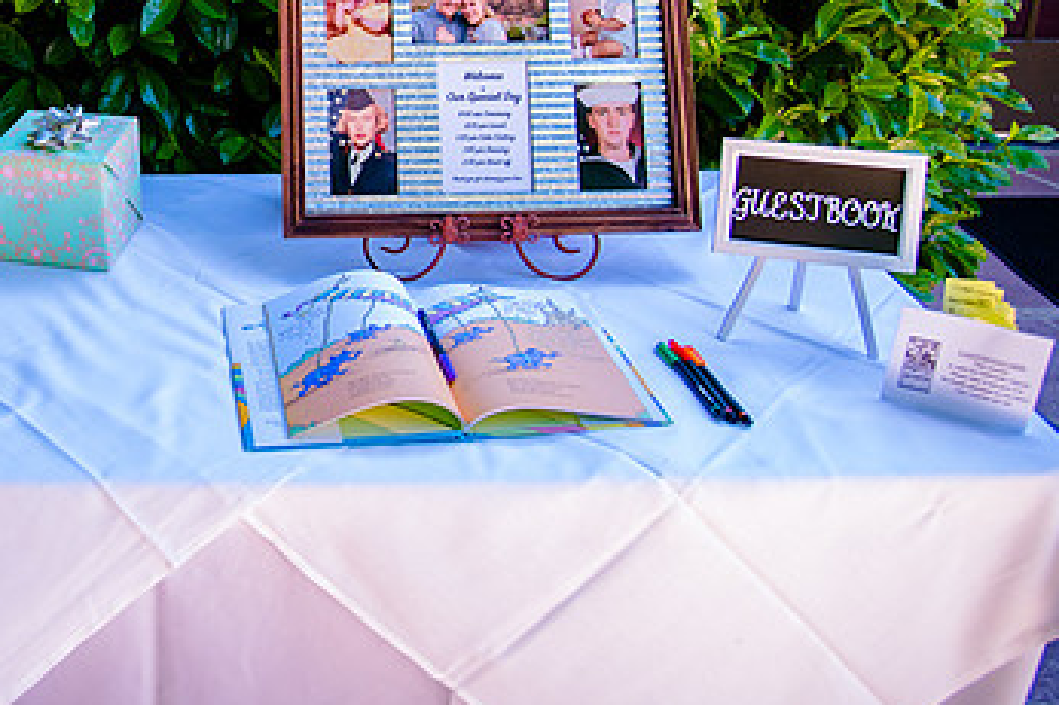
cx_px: 153
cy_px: 134
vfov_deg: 31.0
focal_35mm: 42
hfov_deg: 43.3
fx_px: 1235
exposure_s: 1/400
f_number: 4
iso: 1600
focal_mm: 24
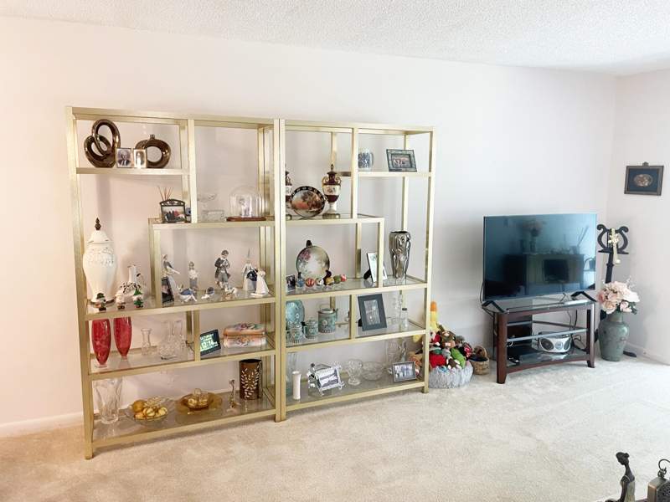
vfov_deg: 53.1
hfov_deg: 67.3
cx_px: 335
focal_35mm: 26
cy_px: 251
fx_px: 503
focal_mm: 4.2
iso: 160
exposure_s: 1/60
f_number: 1.6
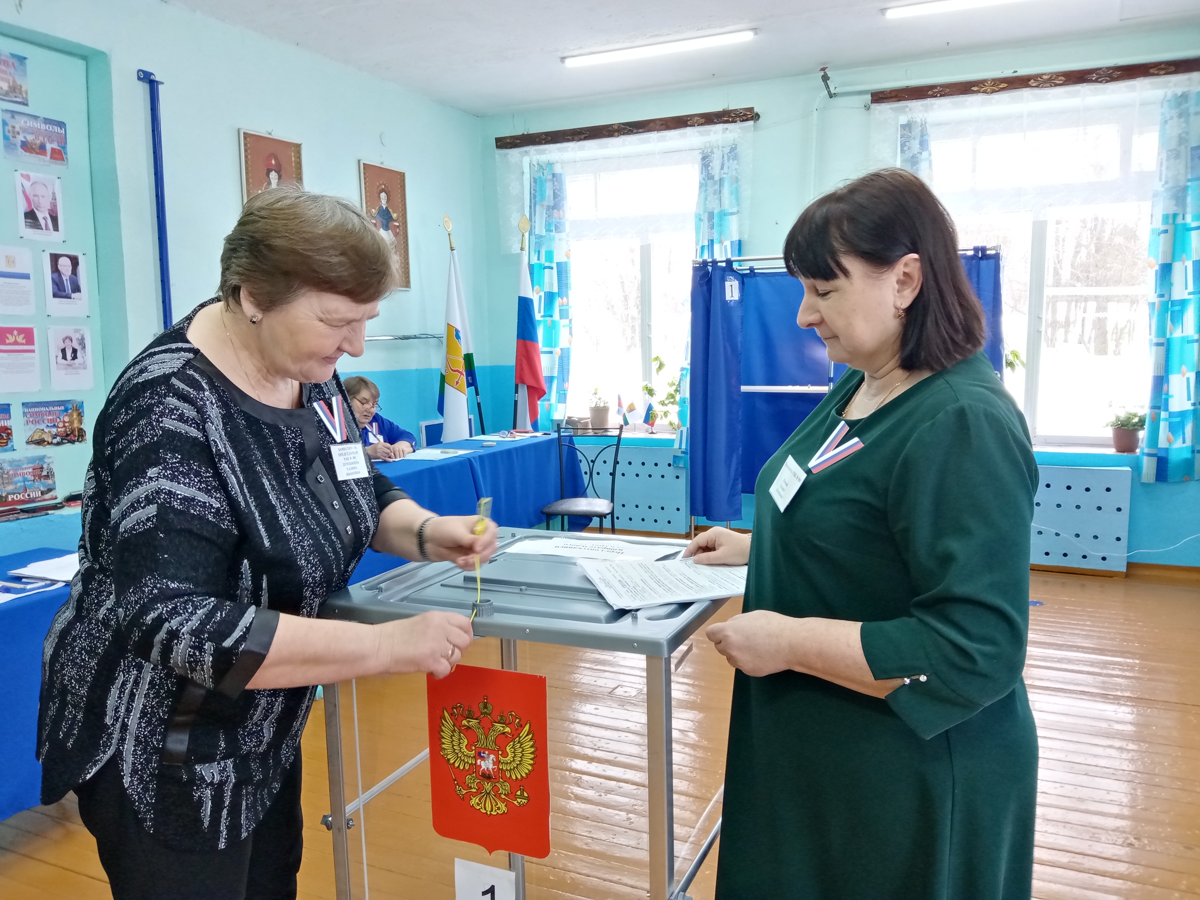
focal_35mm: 26
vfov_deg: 53.1
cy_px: 450
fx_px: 901
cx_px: 600
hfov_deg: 67.3
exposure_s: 1/25
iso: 192
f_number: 1.8
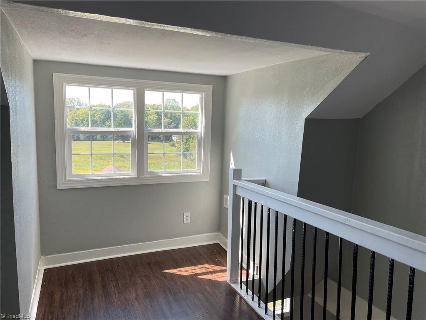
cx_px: 213
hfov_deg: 69.4
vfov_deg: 54.9
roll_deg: -0.7
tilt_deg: -7.2
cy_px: 160
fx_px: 308
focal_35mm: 25
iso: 40
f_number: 1.6
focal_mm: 5.1
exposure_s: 1/159
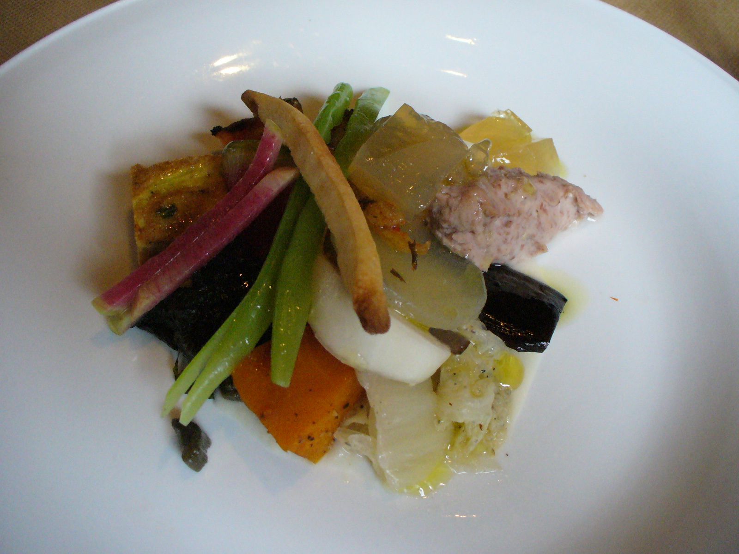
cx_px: 370
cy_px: 277
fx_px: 790
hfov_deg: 50.1
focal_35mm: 37
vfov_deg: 38.7
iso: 400
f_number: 2.8
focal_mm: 6.1
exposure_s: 1/400
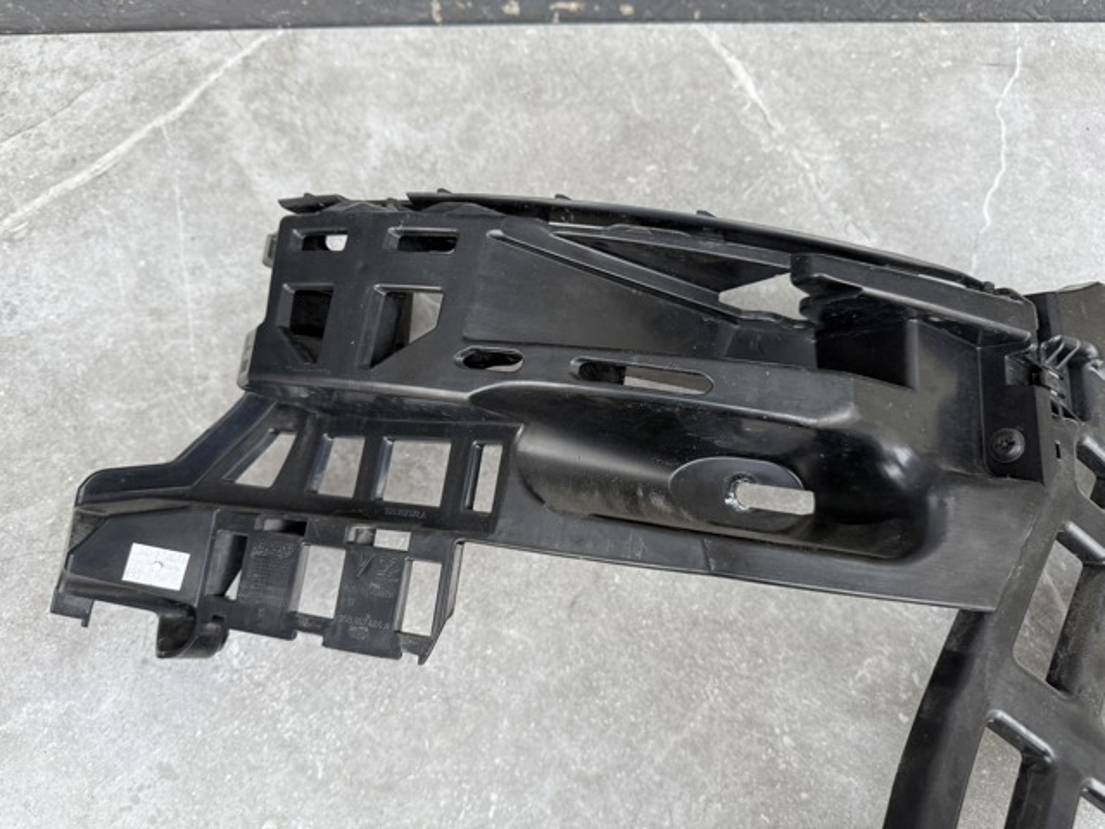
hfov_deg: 71.6
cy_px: 414
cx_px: 552
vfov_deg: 56.8
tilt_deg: -71.1
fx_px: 766
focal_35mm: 24
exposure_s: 1/98
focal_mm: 6.76
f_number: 1.78
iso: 200
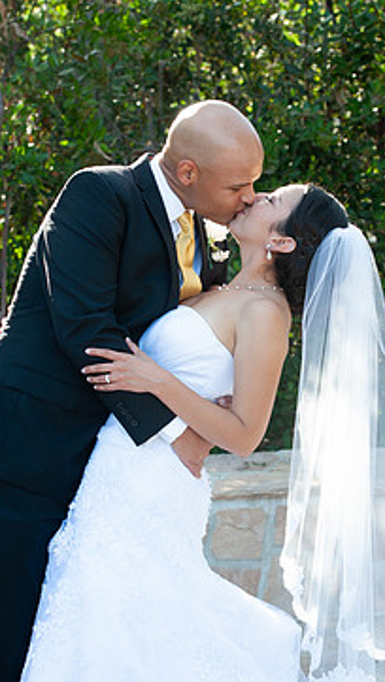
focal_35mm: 91
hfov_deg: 13.3
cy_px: 401
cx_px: 226
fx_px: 1649
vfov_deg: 23.4
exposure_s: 1/125
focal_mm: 70
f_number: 5
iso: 200
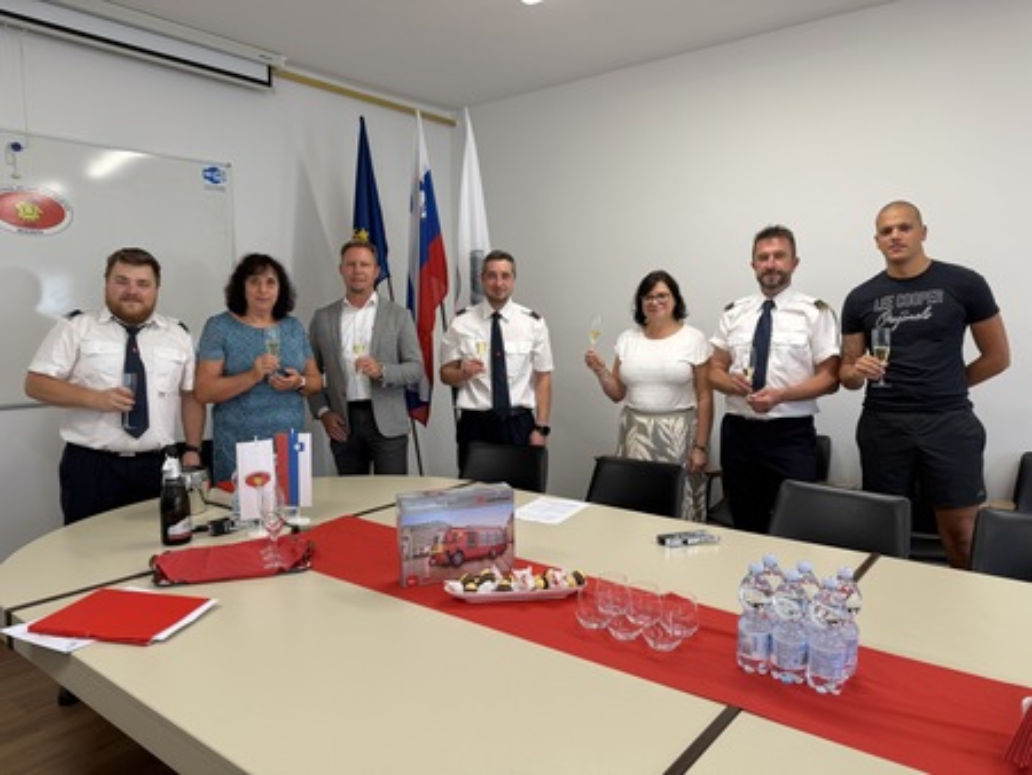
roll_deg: +0.8
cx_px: 516
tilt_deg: -5.6
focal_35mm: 24
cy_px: 388
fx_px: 716
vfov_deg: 56.9
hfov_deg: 71.6
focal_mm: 6.76
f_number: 1.78
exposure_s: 1/100
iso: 50
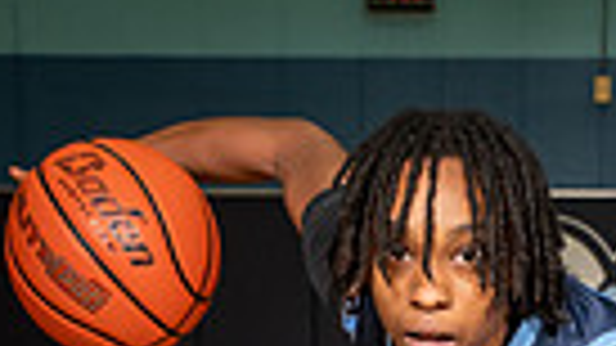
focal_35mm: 144
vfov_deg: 7.6
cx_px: 504
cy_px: 948
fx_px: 2352
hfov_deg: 14.8
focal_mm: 42
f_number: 6.3
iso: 640
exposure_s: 1/320
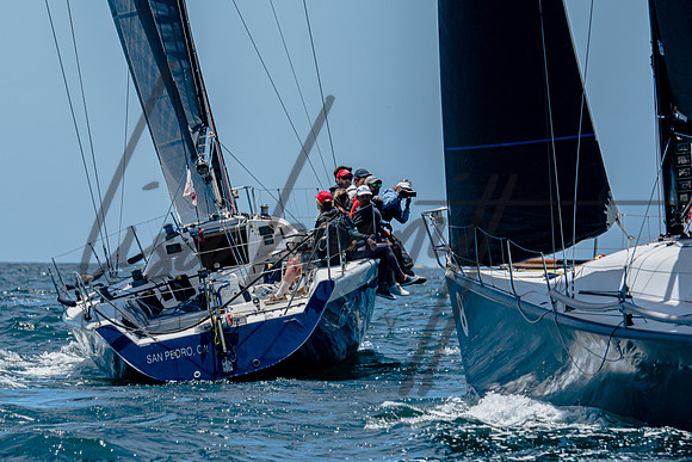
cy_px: 216
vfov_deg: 3.3
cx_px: 296
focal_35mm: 416
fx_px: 7999
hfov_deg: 5.0
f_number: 5.3
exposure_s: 1/1600
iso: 200
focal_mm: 240
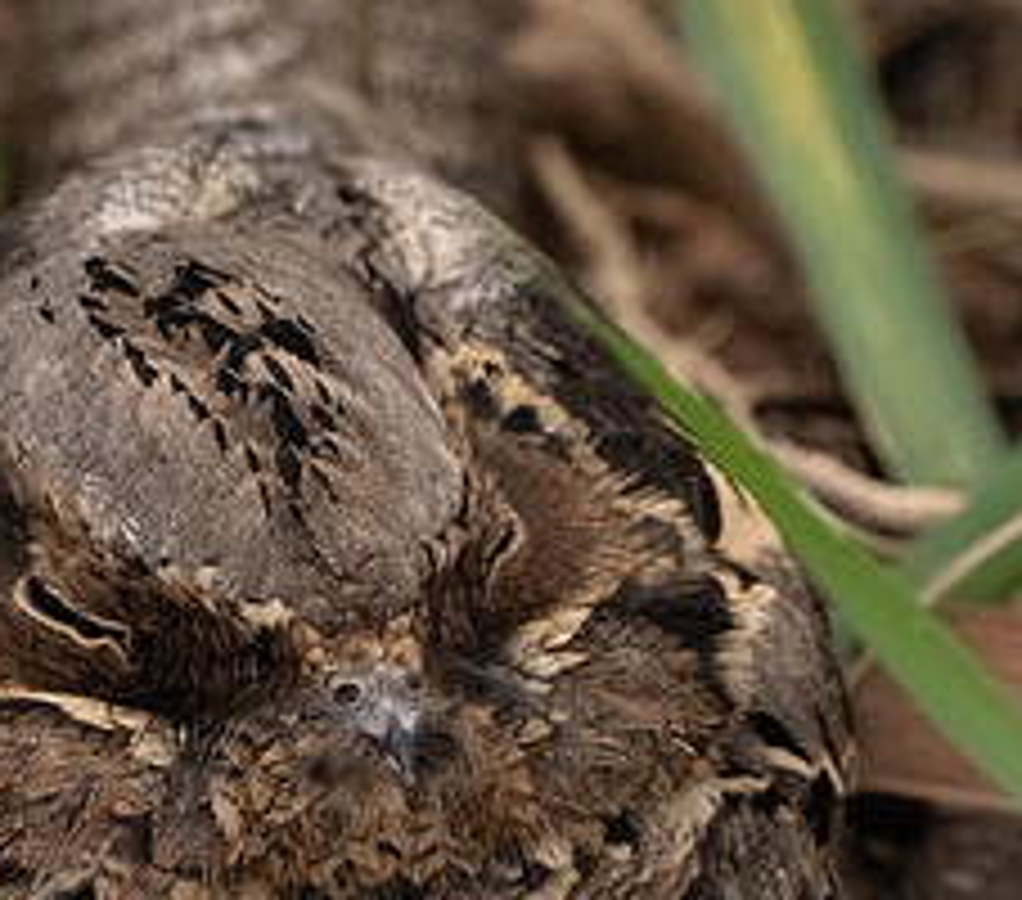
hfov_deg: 1.1
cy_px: 544
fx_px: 55340
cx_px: 0
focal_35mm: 1758
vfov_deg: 0.9
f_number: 14
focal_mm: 654
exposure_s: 1/800
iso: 12800
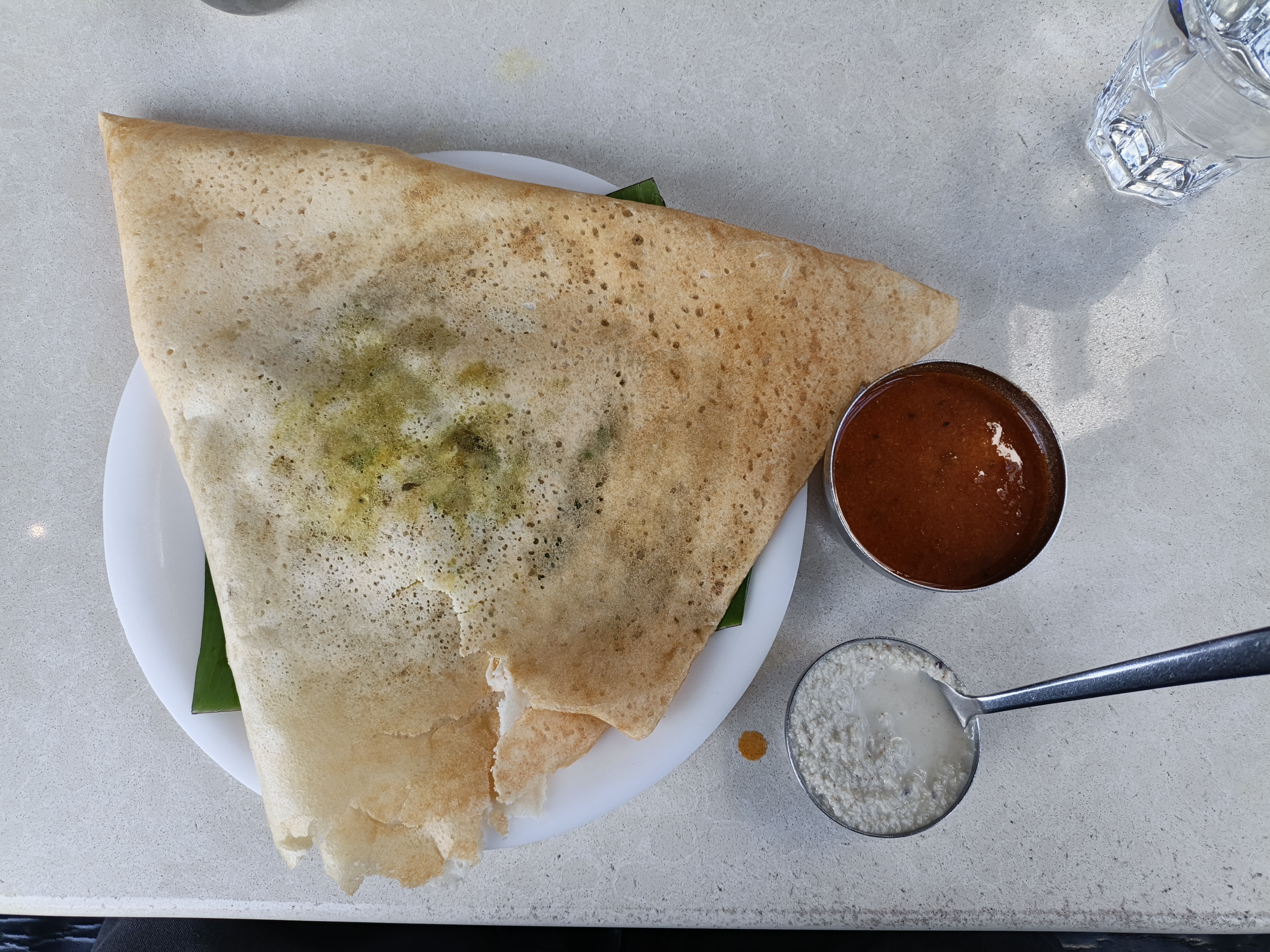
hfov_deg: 73.9
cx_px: 635
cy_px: 476
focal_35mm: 23
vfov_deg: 58.9
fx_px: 844
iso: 172
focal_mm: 4.71
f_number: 1.79
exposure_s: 1/66.6
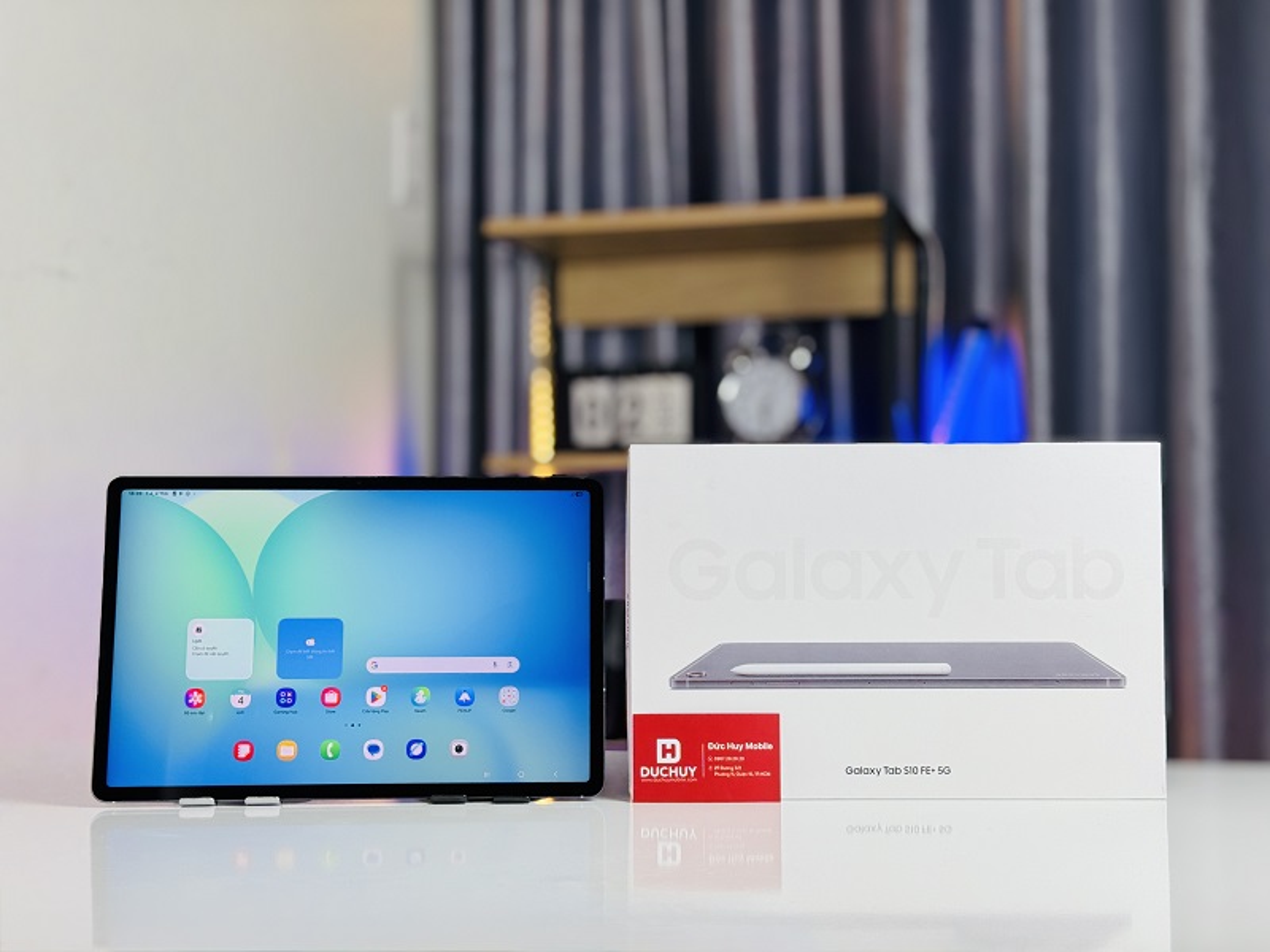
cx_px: 635
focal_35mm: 48
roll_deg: +0.4
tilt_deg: +1.7
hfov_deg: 39.7
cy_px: 476
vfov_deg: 30.3
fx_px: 1761
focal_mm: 6.76
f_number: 1.78
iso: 50
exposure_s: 1/121
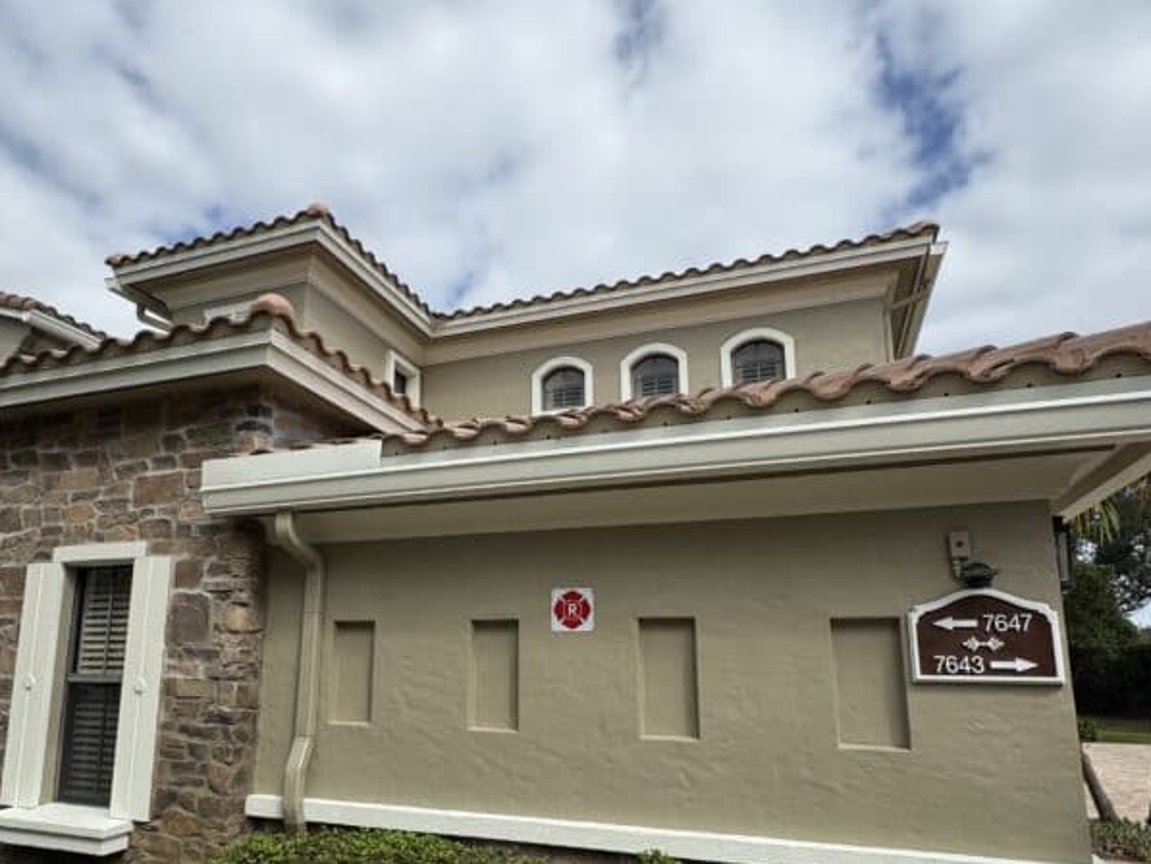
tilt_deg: +12.8
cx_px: 474
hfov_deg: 71.0
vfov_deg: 56.4
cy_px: 517
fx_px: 798
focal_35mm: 24
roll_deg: -0.2
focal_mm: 2.22
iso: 50
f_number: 2.2
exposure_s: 1/2028
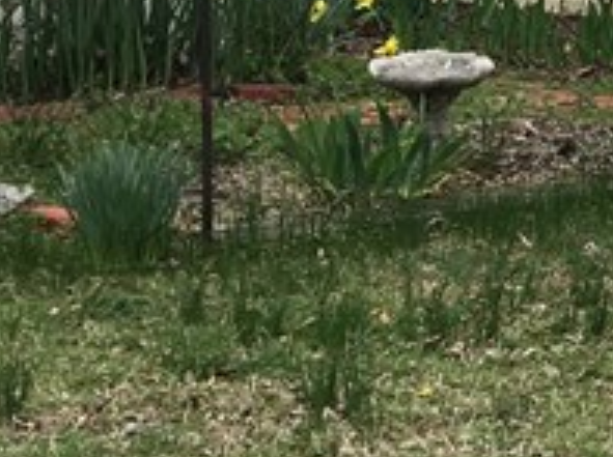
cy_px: -50
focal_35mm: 151
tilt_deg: -2.1
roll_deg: -2.3
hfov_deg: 12.0
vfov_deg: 9.7
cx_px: 1142
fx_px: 2669
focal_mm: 4.15
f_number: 2.2
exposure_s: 1/657
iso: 25
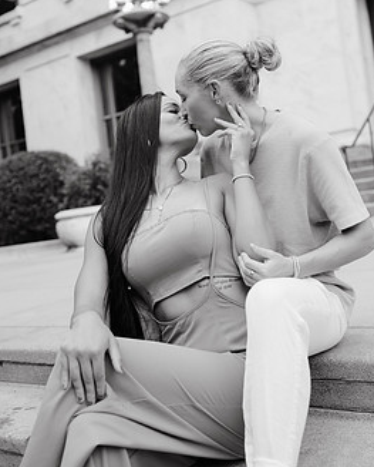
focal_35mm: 45
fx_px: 622
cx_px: 199
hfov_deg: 33.5
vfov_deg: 40.9
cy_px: 187
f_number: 2.8
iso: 800
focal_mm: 35
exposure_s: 1/640
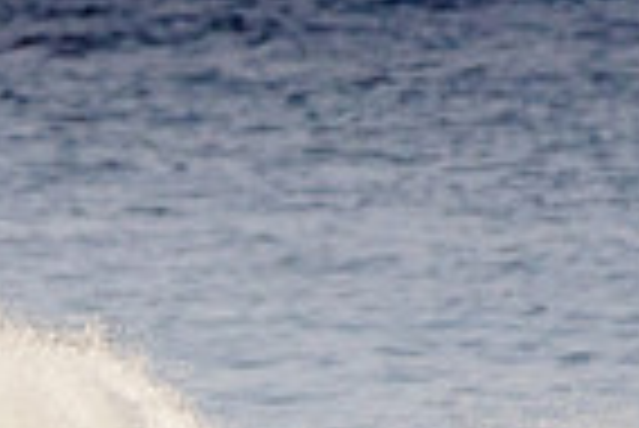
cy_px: 526
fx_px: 44491
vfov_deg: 0.6
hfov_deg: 0.8
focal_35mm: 2504
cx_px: -333
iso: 360
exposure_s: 1/2000
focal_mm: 500
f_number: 5.6
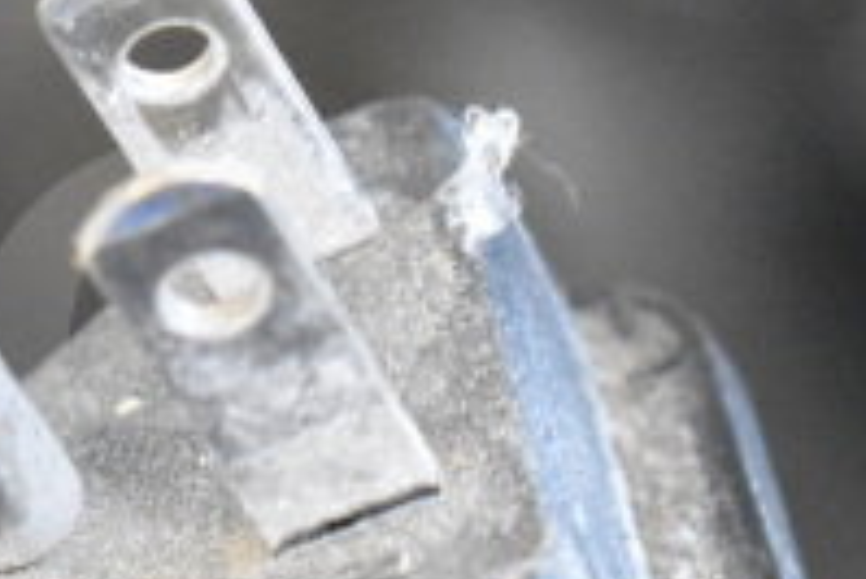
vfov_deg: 5.4
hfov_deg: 8.1
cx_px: 74
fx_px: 6079
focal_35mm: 253
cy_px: 485
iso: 12800
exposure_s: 1/100
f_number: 5.6
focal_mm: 55
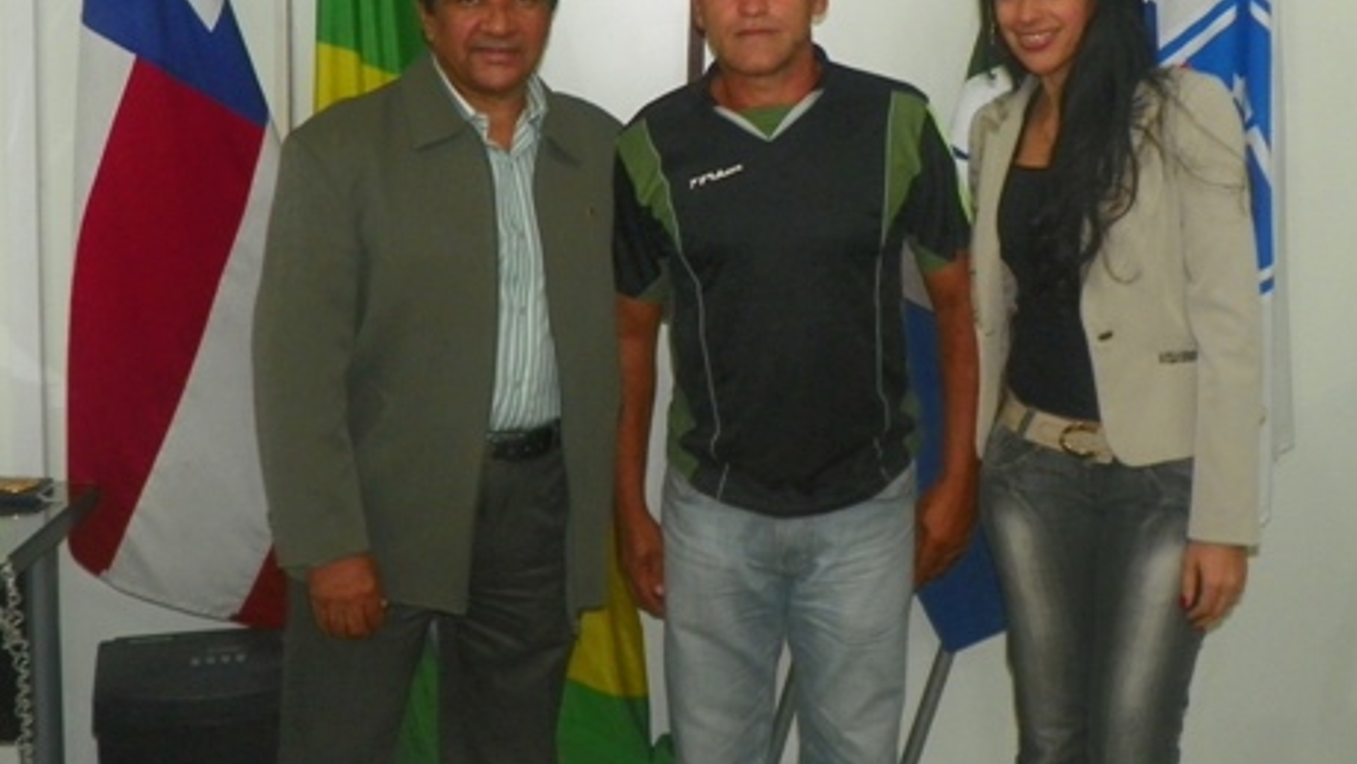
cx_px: 802
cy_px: 215
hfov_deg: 41.2
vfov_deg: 23.8
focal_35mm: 50
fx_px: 1800
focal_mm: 5.9
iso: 200
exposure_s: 1/30
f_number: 2.8
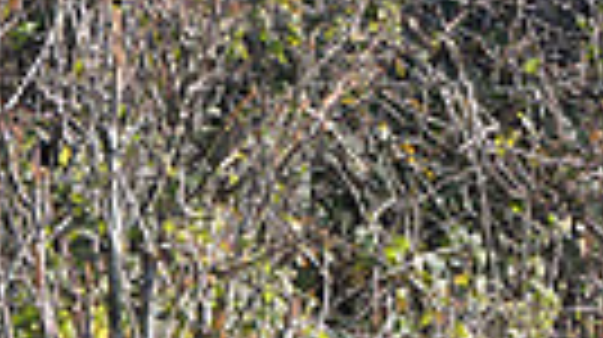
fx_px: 8672
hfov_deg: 3.9
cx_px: 1166
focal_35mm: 543
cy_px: -149
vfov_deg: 2.2
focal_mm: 120
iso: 1000
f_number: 5
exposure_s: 1/1250
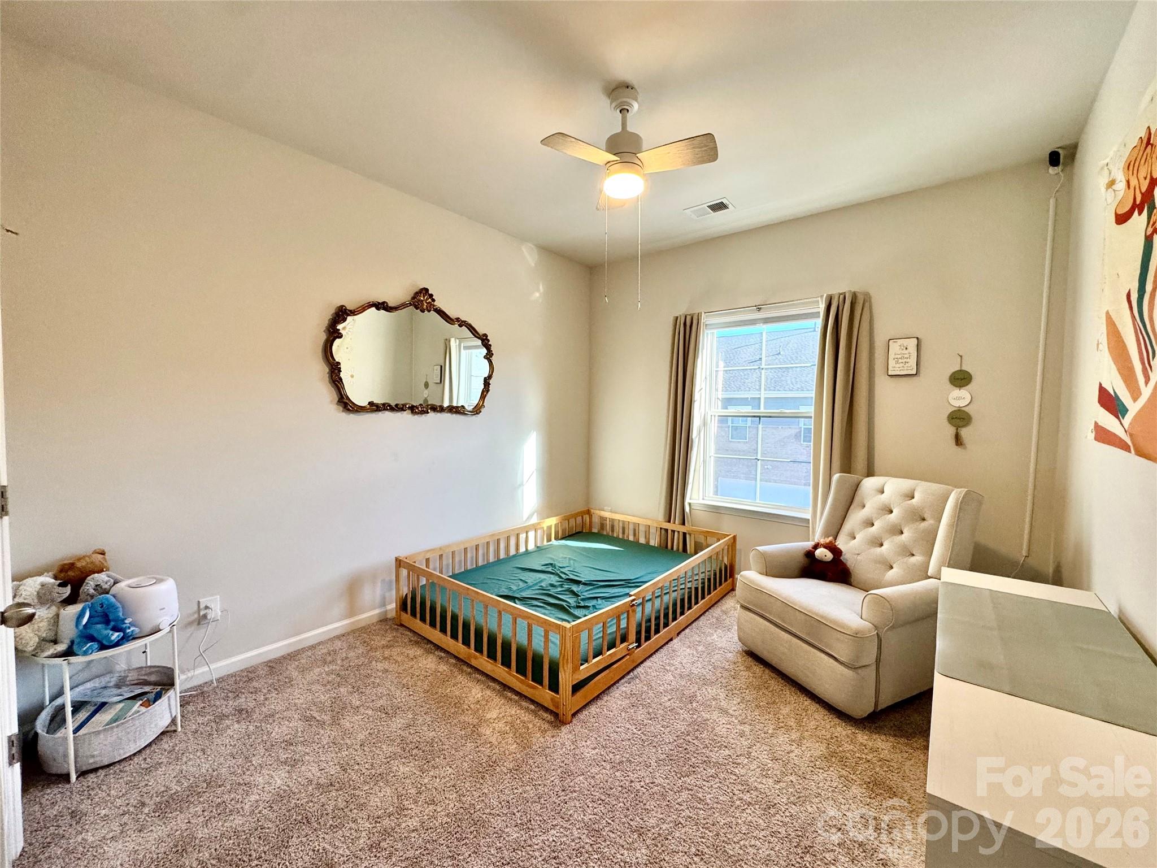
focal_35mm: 14
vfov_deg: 85.7
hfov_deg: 102.1
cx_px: 578
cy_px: 434
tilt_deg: -5.9
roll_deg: -1.2
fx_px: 468
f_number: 2.2
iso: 250
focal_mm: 2.22
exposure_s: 1/120
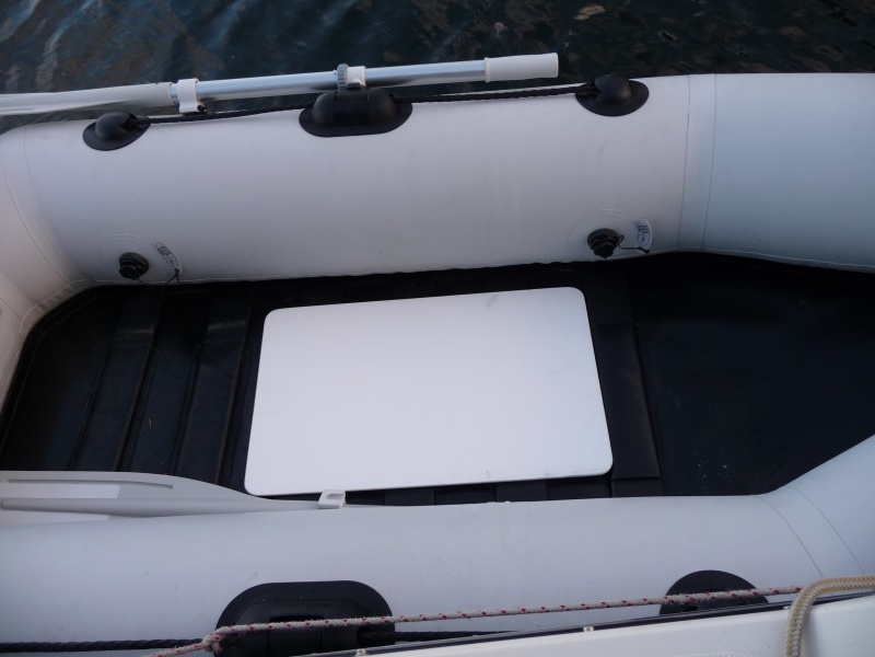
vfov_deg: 49.7
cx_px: 438
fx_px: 708
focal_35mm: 28
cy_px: 328
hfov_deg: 63.4
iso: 100
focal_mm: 4.7
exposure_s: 1/125
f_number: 3.3
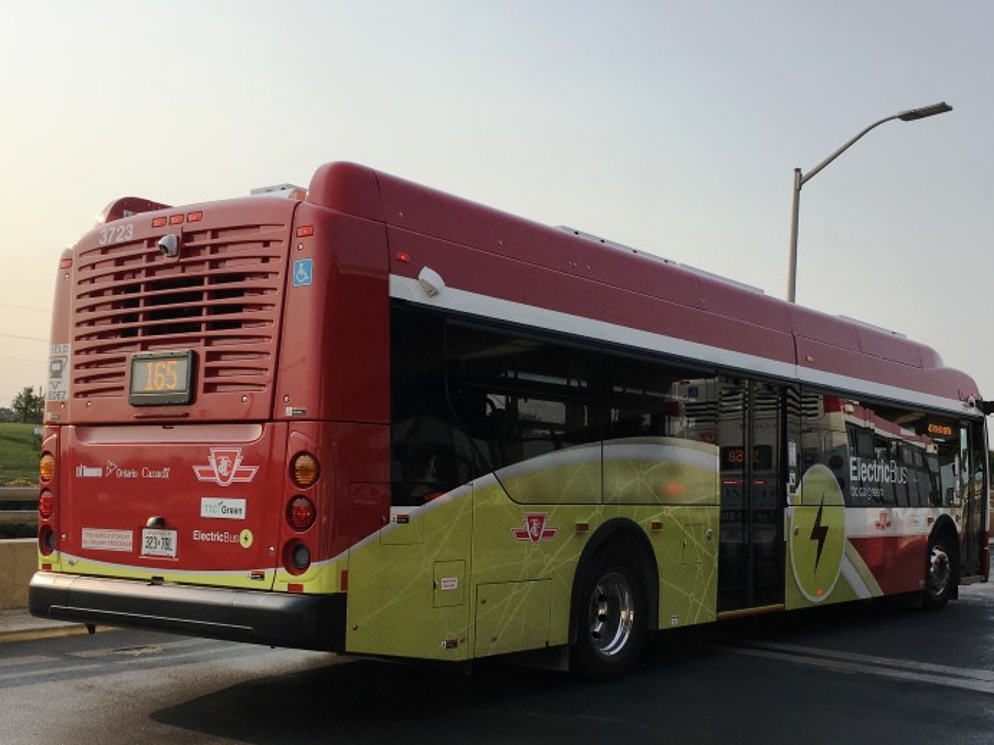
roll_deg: -3.3
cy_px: 460
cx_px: 552
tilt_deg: -1.4
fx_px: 1235
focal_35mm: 43
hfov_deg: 43.8
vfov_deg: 33.4
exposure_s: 1/1876
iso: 25
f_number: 2.2
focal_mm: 4.15
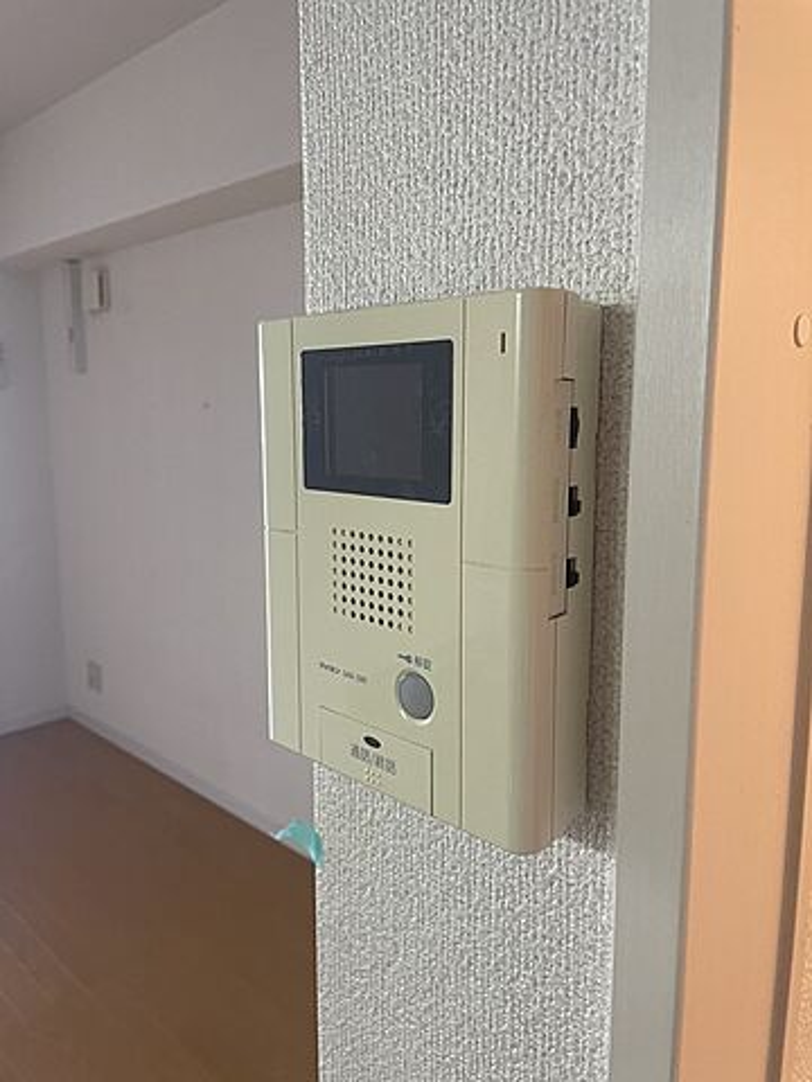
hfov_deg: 53.1
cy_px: 541
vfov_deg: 67.3
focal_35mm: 26
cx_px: 406
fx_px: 813
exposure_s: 1/60
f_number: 1.6
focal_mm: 4.2
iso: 125
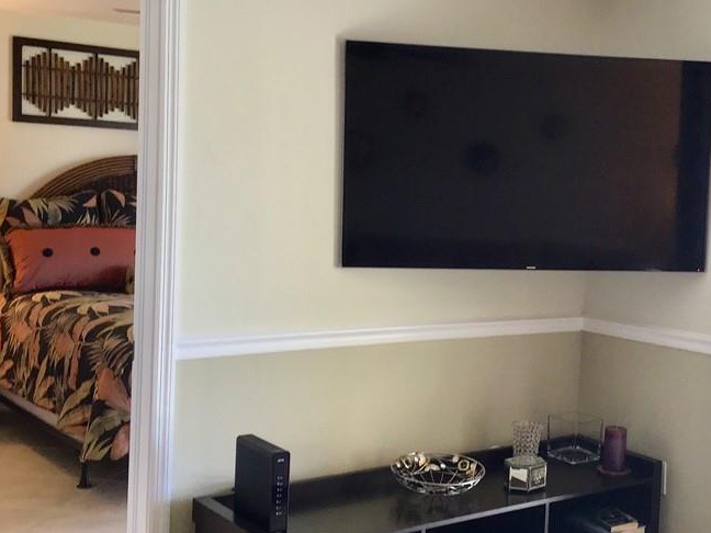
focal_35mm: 49
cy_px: 256
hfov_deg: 38.4
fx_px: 1006
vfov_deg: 29.7
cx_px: 486
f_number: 2.4
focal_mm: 3.3
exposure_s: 1/30
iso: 64
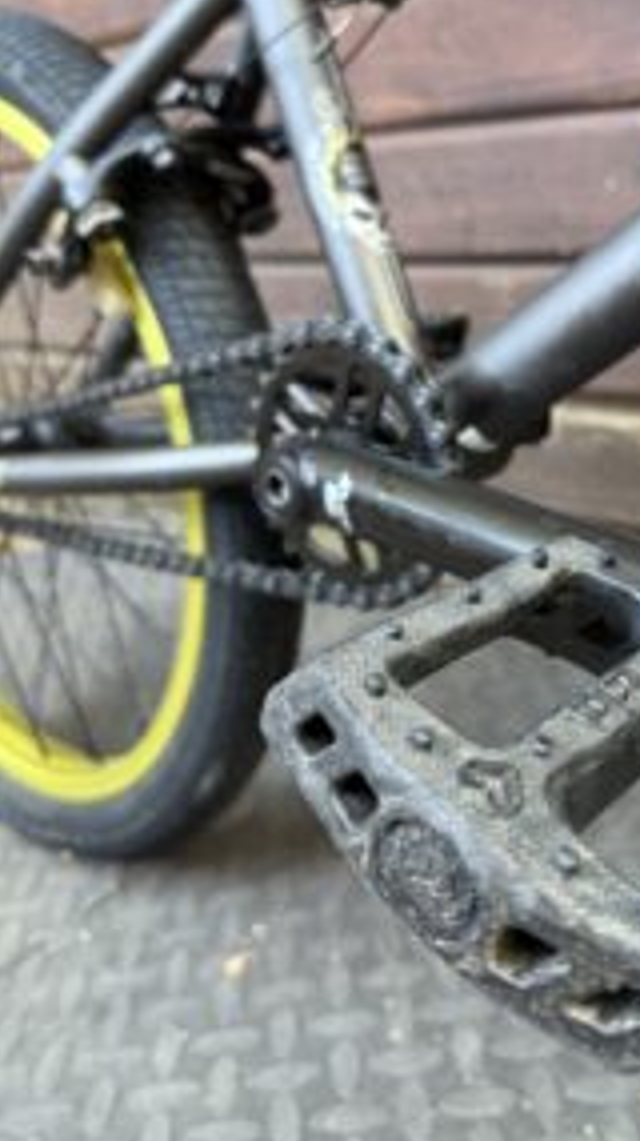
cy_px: 464
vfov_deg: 59.1
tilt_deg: -16.3
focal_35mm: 33
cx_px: 472
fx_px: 997
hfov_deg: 34.9
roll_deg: +5.3
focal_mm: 6.76
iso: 250
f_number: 1.78
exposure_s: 1/60
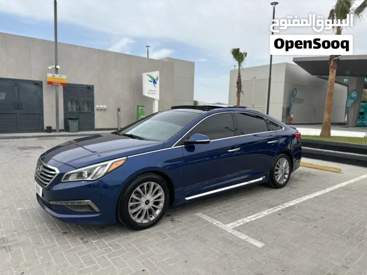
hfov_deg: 71.6
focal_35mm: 24
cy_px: 138
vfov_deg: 56.8
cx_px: 184
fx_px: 254
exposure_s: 1/2591
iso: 80
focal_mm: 6.86
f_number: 1.78
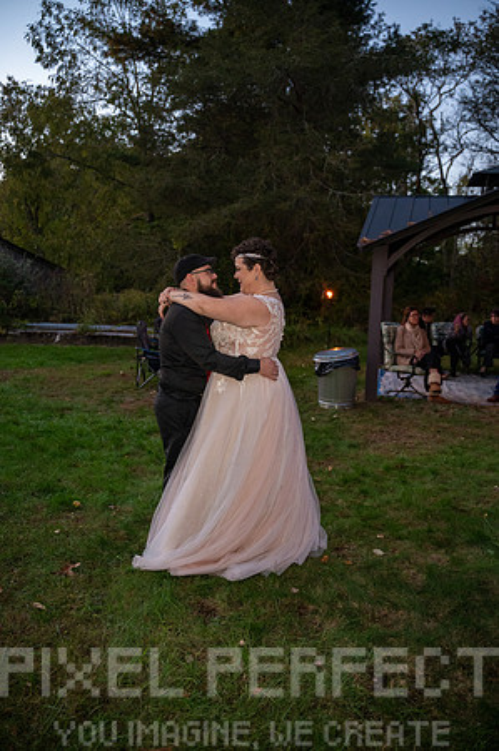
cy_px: 376
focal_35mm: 28
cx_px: 250
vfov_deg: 65.5
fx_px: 583
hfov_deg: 46.3
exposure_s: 1/60
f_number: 2.8
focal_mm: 28
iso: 6400
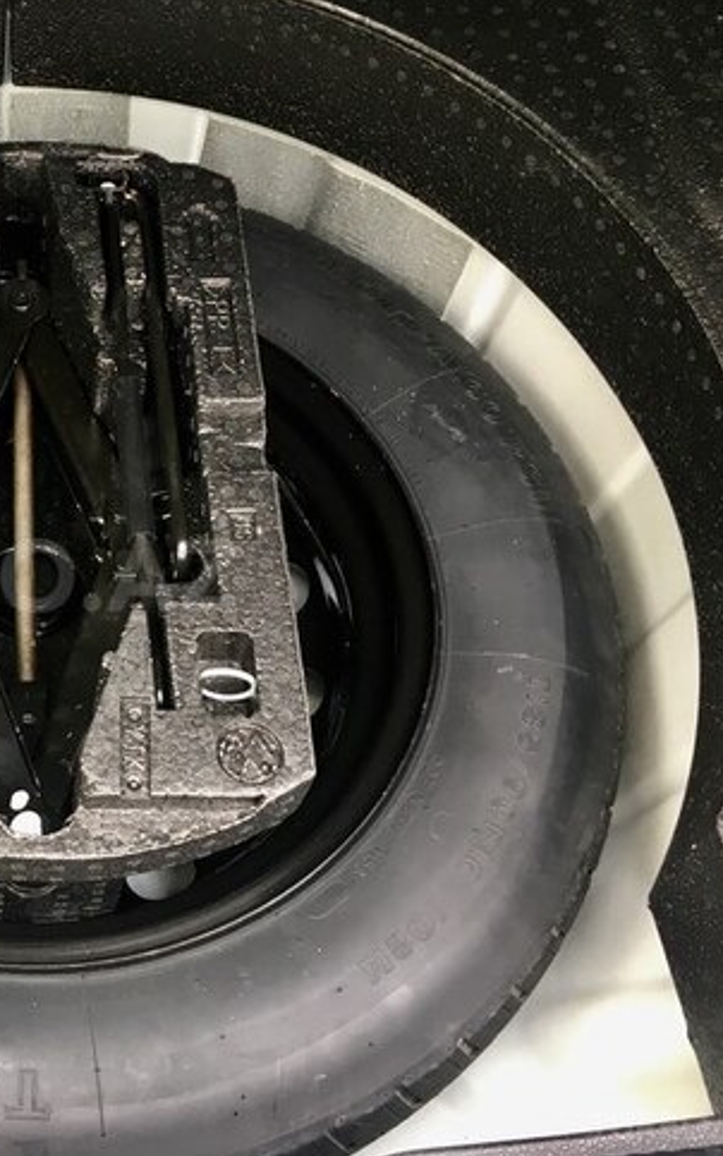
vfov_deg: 47.2
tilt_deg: -60.7
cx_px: -10
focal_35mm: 42
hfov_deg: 28.5
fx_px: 1324
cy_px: 576
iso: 64
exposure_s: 1/33
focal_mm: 4.15
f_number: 2.2
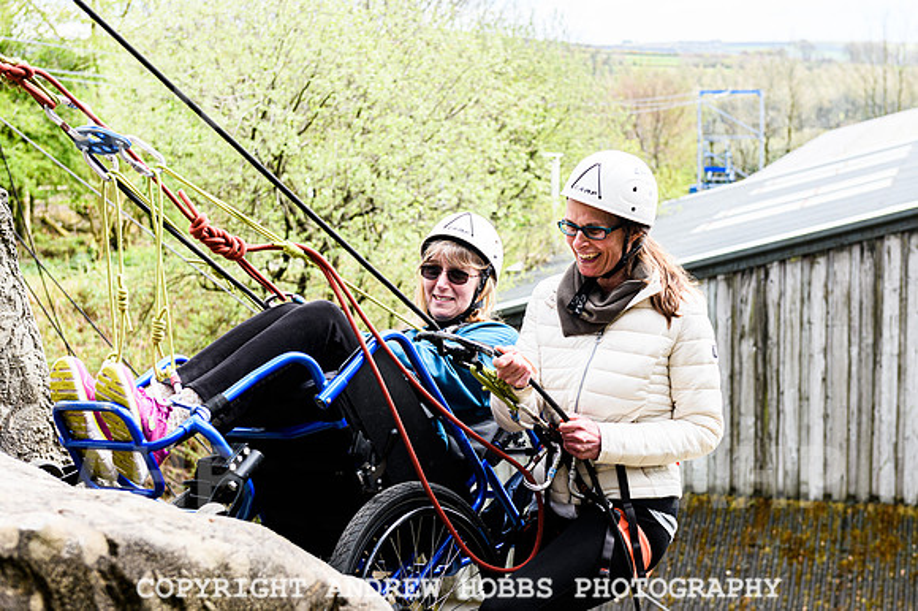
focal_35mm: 65
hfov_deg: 30.8
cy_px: 306
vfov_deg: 20.8
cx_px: 459
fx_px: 1665
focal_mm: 56
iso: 400
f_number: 5
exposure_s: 1/500
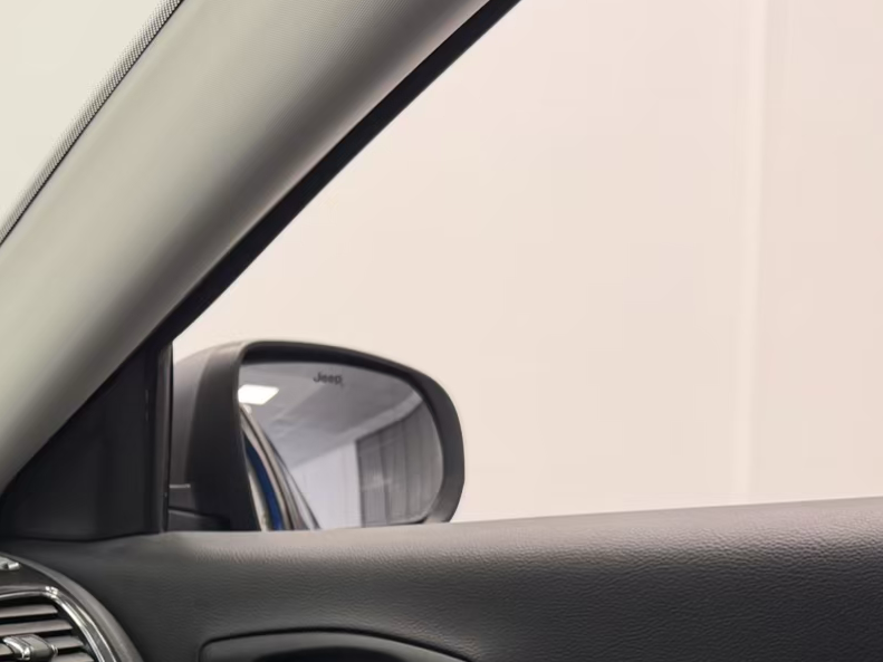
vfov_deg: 26.7
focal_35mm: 52
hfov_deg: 34.2
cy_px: 638
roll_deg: -0.4
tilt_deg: -5.8
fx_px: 1326
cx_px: 43
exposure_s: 1/105
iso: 160
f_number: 1.78
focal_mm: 6.76
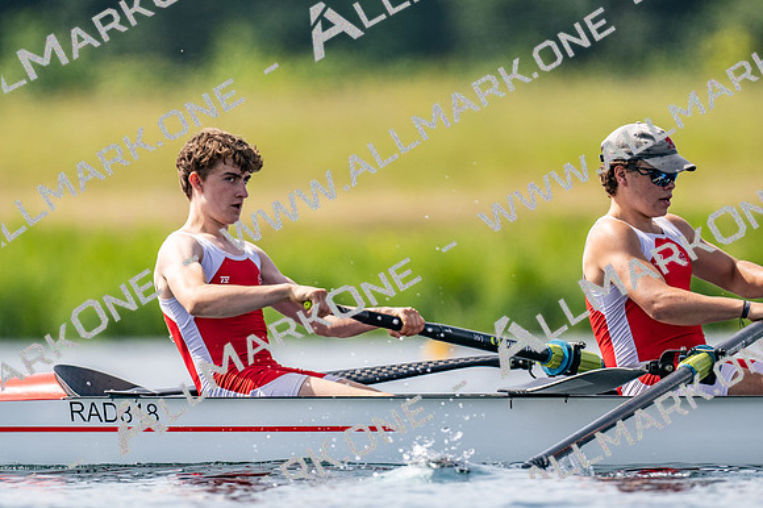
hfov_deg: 2.3
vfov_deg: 1.5
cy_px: 254
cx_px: 382
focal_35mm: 900
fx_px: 19063
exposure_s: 1/2500
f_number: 4
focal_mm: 600
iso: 200
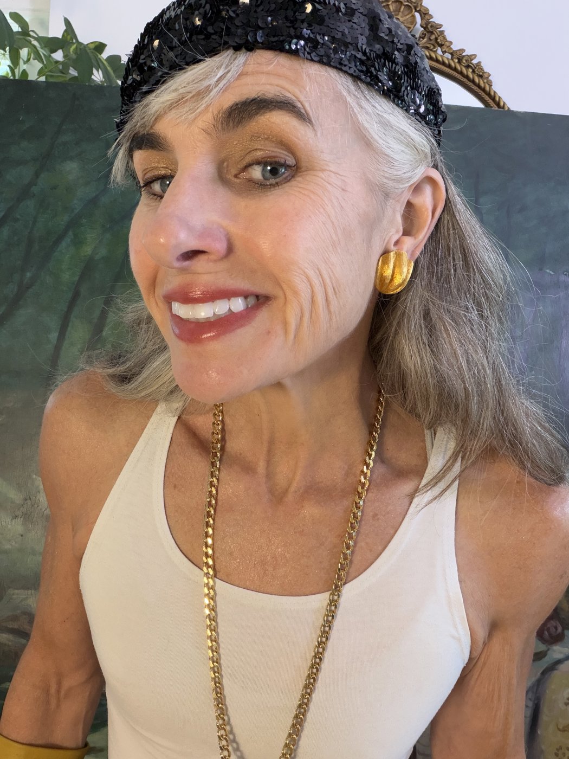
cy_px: 380
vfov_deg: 60.0
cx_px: 284
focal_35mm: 30
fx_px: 657
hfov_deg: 46.8
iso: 200
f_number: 1.9
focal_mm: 2.71
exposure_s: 1/60
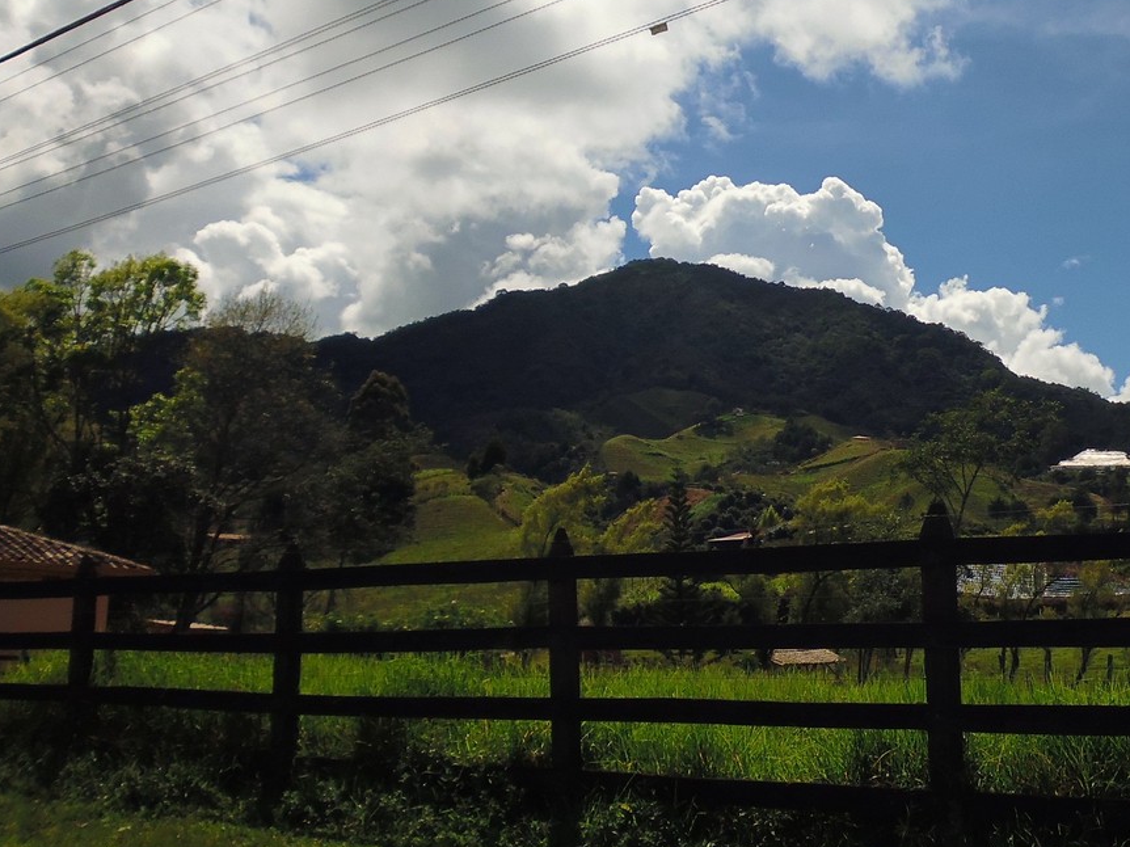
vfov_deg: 28.0
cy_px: 396
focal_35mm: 52
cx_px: 906
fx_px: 1697
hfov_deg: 35.6
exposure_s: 1/400
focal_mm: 5.6
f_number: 10
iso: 160
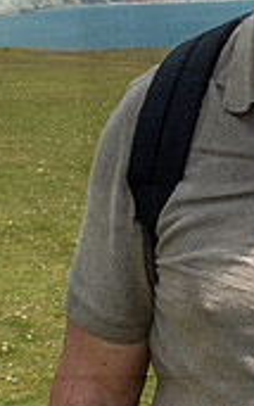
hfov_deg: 9.3
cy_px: -31
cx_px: 358
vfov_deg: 14.8
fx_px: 1527
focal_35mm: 138
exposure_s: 1/800
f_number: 16
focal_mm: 40
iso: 1000
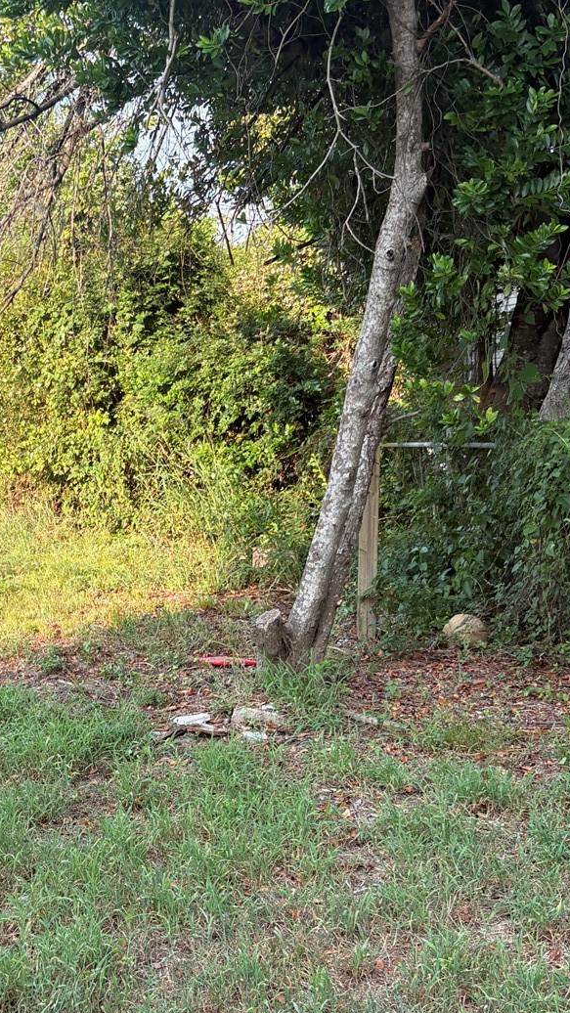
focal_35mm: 56
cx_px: 89
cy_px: 594
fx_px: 1504
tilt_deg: -8.2
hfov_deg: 21.1
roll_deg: +1.2
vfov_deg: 37.1
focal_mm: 5.96
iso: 64
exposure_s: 1/647
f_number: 1.6
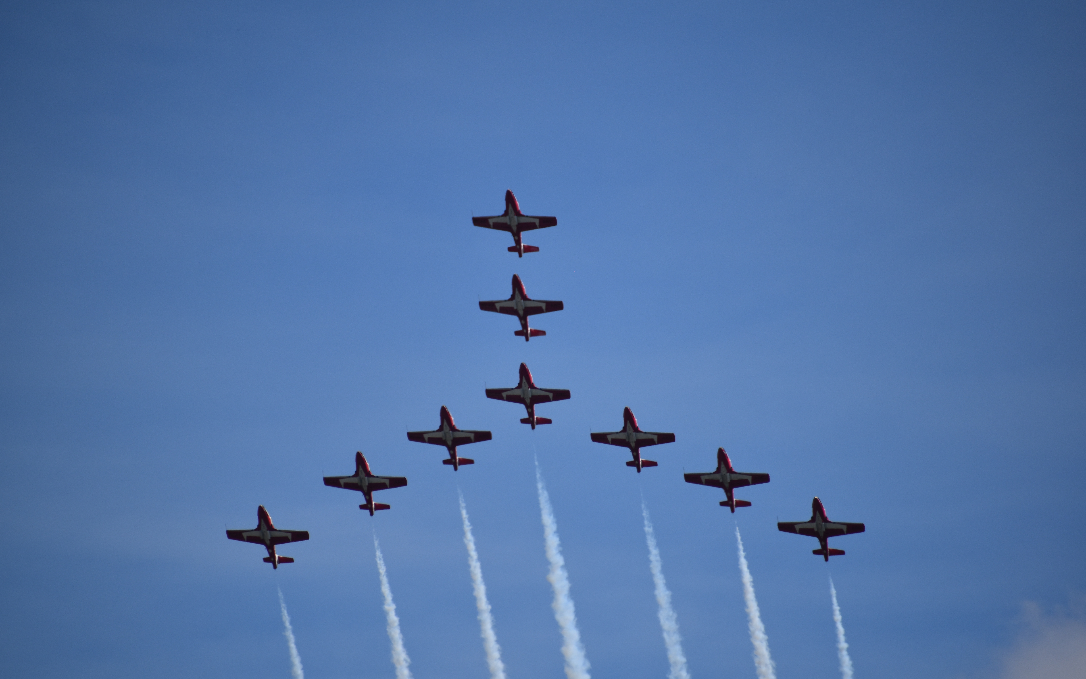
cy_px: 344
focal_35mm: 459
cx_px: 543
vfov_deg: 2.9
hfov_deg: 4.6
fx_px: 13585
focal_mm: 300
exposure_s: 1/2000
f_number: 6.3
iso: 200
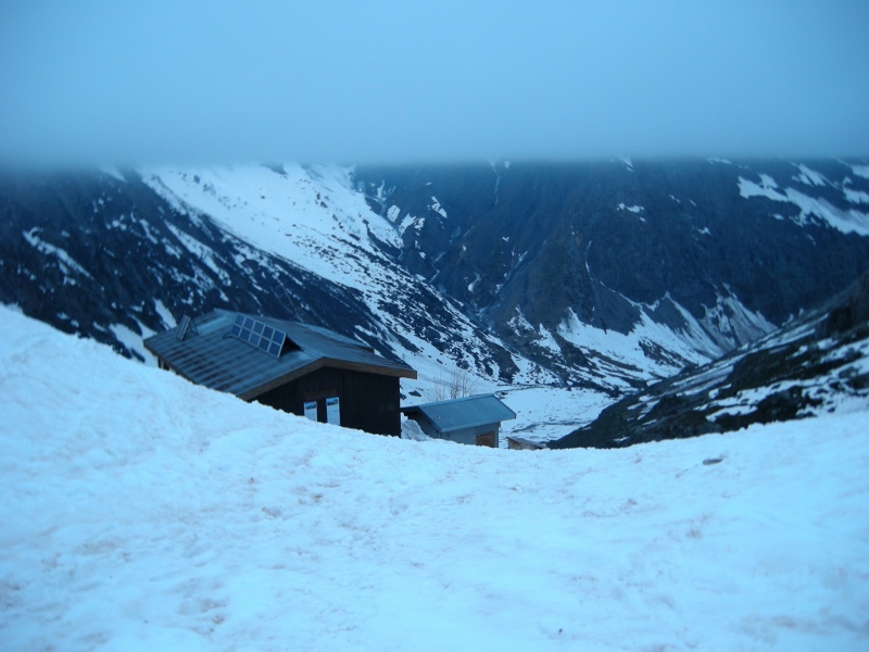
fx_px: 879
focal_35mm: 35
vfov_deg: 40.7
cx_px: 434
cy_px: 326
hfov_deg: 52.6
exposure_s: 1/8.7
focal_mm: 7.5
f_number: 2.7
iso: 70
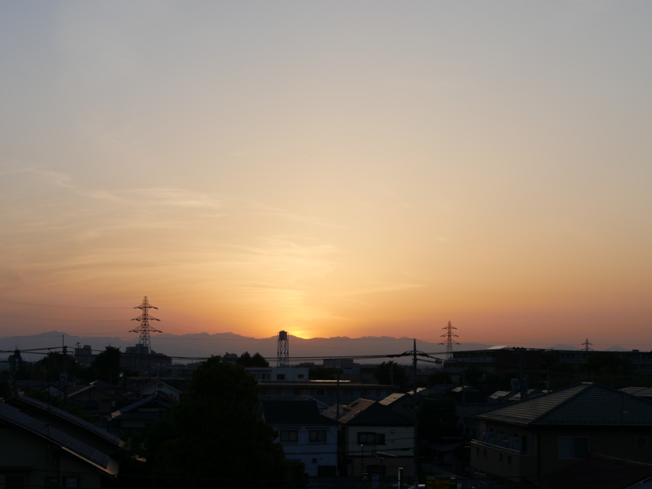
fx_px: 1168
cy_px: 293
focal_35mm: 62
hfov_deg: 31.1
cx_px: 276
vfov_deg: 23.6
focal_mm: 25
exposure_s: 1/640
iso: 200
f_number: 4
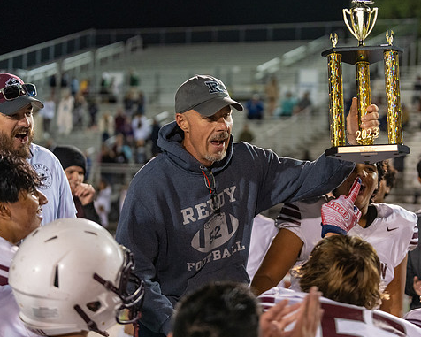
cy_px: 168
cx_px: 245
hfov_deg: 23.8
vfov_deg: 19.2
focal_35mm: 80
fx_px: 997
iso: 5000
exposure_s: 1/500
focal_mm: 70
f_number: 2.8
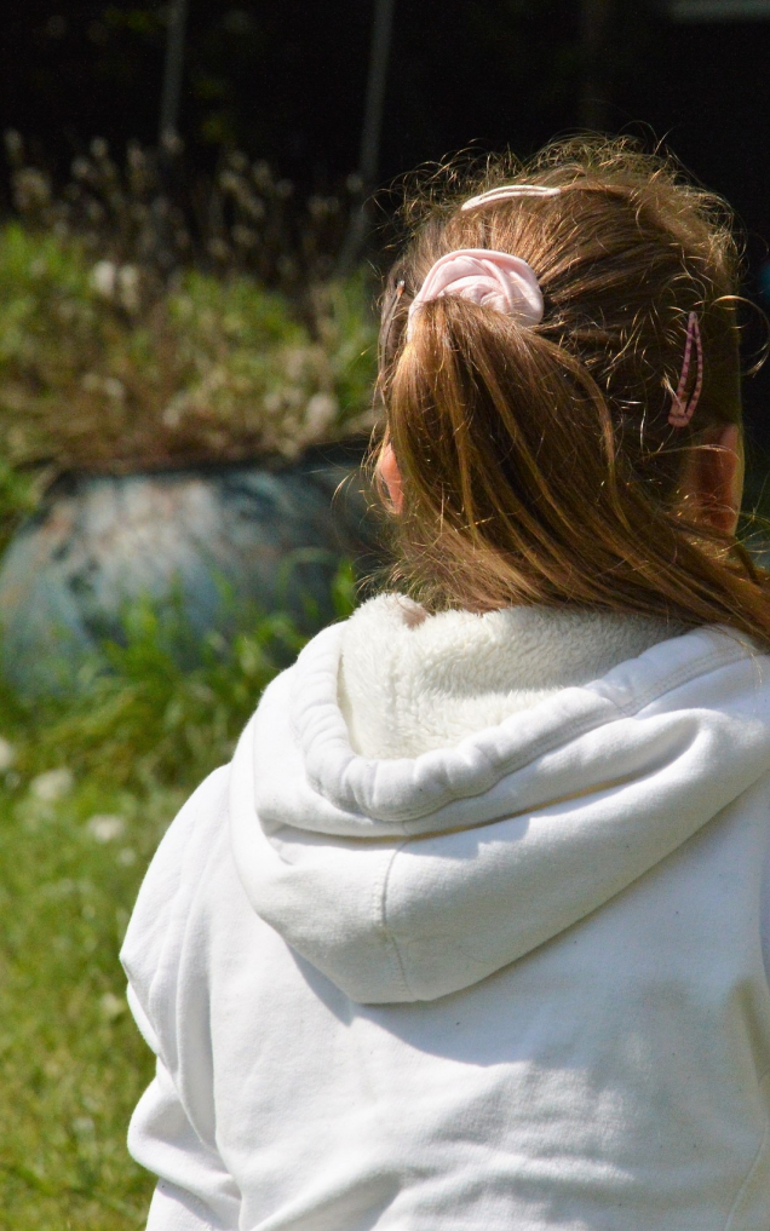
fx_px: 9528
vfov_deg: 7.4
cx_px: 614
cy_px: 645
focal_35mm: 284
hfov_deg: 4.6
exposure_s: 1/4000
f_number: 9
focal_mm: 105
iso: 800
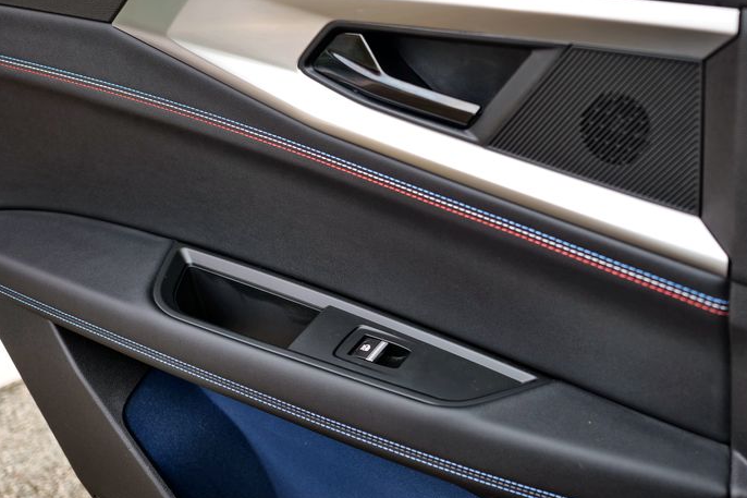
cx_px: 472
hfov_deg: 53.8
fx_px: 726
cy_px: 202
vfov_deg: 37.7
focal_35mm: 35
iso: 125
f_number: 3.5
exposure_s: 1/60
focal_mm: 24
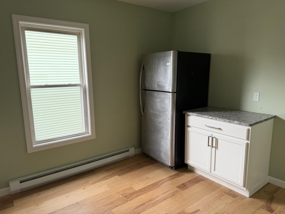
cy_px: 107
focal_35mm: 24
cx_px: 142
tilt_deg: -10.0
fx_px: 198
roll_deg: +1.1
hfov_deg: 71.6
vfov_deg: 56.8
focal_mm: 6.76
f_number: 1.78
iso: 200
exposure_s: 1/121
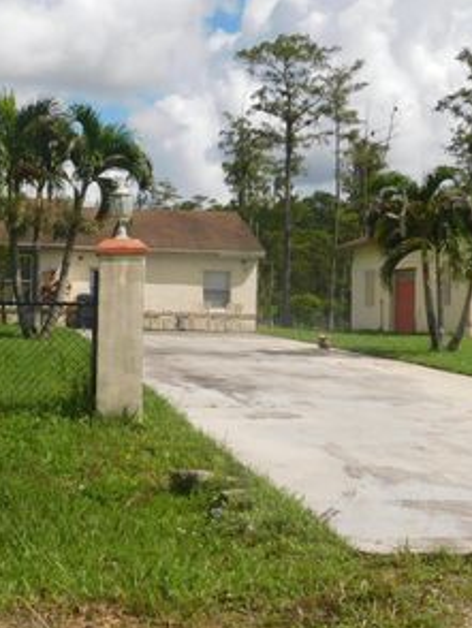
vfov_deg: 37.5
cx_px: 107
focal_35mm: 51
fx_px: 926
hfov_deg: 28.1
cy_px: 296
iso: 125
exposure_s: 1/640
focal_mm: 5.3
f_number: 6.4
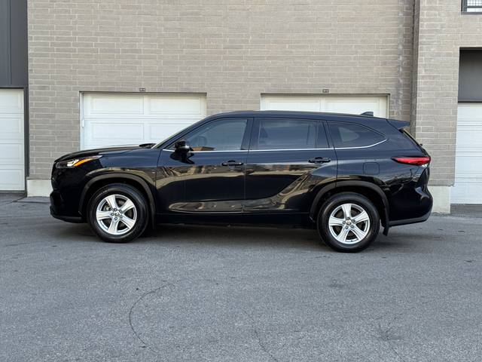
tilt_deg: +1.7
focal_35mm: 48
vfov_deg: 30.3
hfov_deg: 39.7
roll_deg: -0.9
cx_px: 241
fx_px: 668
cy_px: 181
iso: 64
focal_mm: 6.76
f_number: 1.78
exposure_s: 1/379
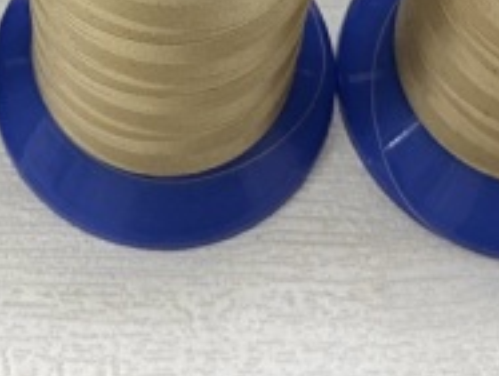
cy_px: -229
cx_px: 157
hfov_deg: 19.7
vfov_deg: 13.8
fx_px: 1430
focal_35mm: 99
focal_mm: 3
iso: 80
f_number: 1.8
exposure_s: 1/60
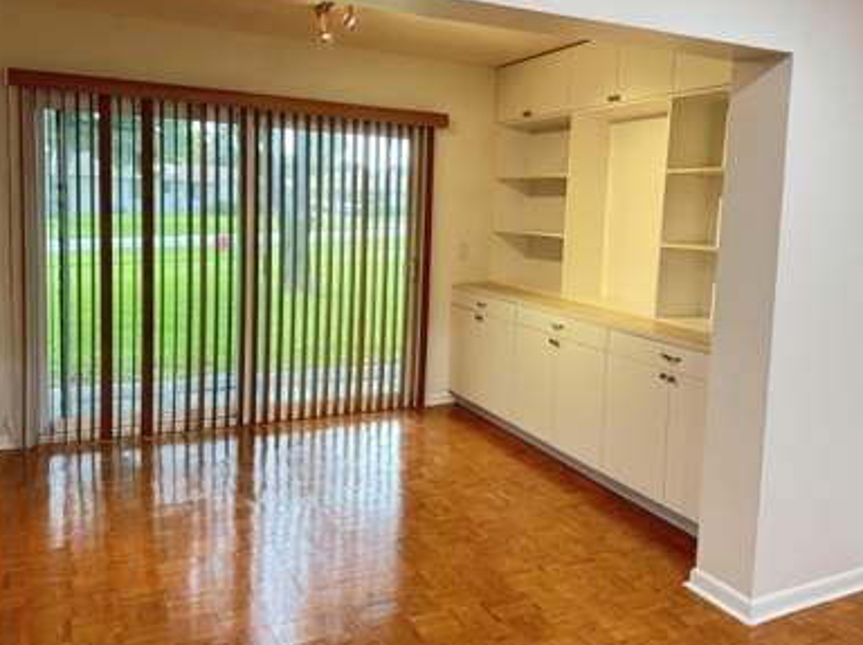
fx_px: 747
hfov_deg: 60.0
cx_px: 452
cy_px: 273
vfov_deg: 46.5
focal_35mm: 30
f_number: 1.78
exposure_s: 1/60
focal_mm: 6.76
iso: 320
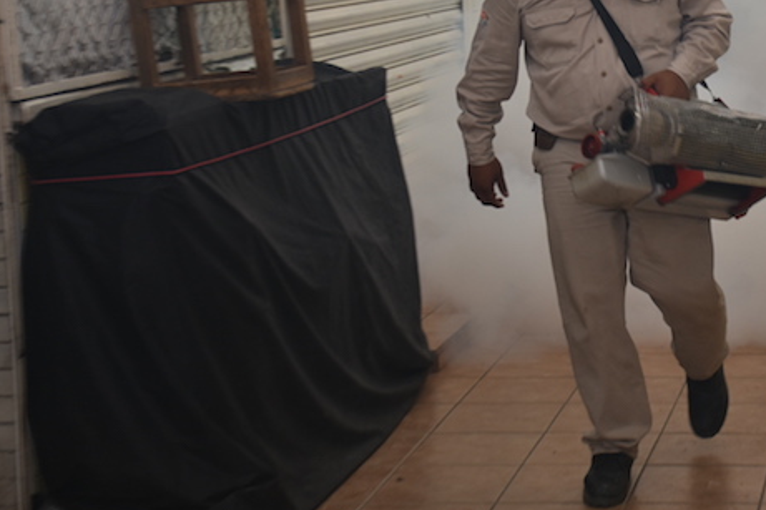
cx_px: 658
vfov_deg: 13.7
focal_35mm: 99
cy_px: 97
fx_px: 2106
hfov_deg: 20.3
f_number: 4.2
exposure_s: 1/60
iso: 360
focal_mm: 38
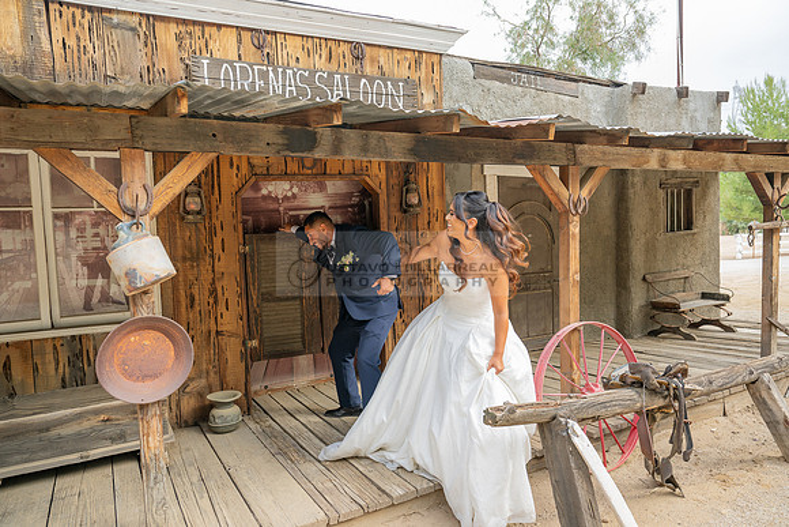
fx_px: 526
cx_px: 394
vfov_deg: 53.2
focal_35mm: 24
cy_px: 264
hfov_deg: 73.7
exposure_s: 1/160
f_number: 3.5
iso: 320
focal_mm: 24
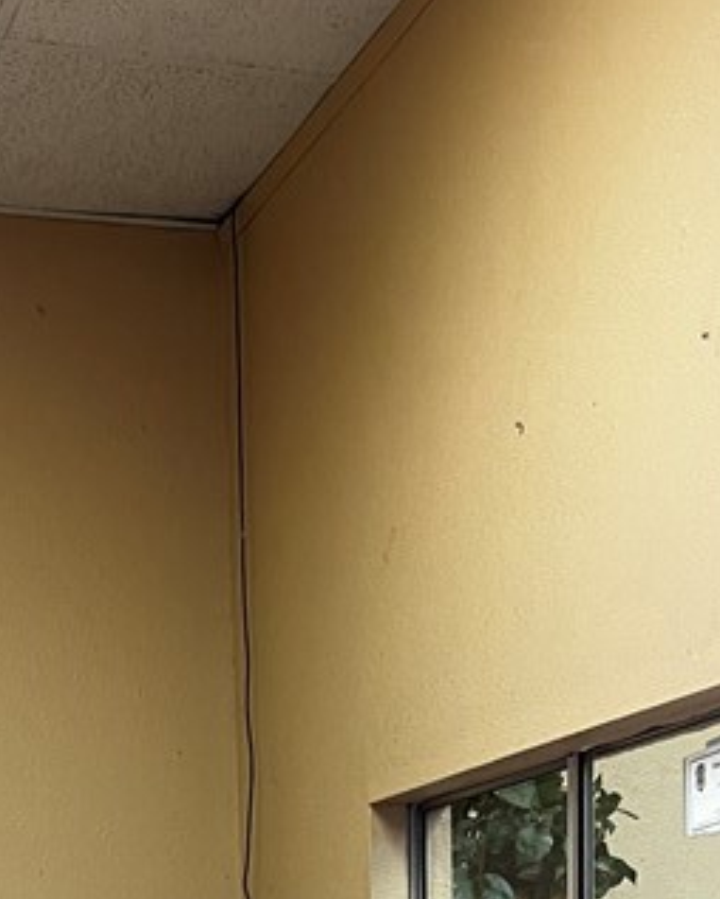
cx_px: 255
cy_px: 1288
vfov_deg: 20.4
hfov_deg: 18.7
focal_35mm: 82
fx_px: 2182
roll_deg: +2.1
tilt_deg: -5.6
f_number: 1.5
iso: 125
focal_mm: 5.7
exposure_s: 1/60
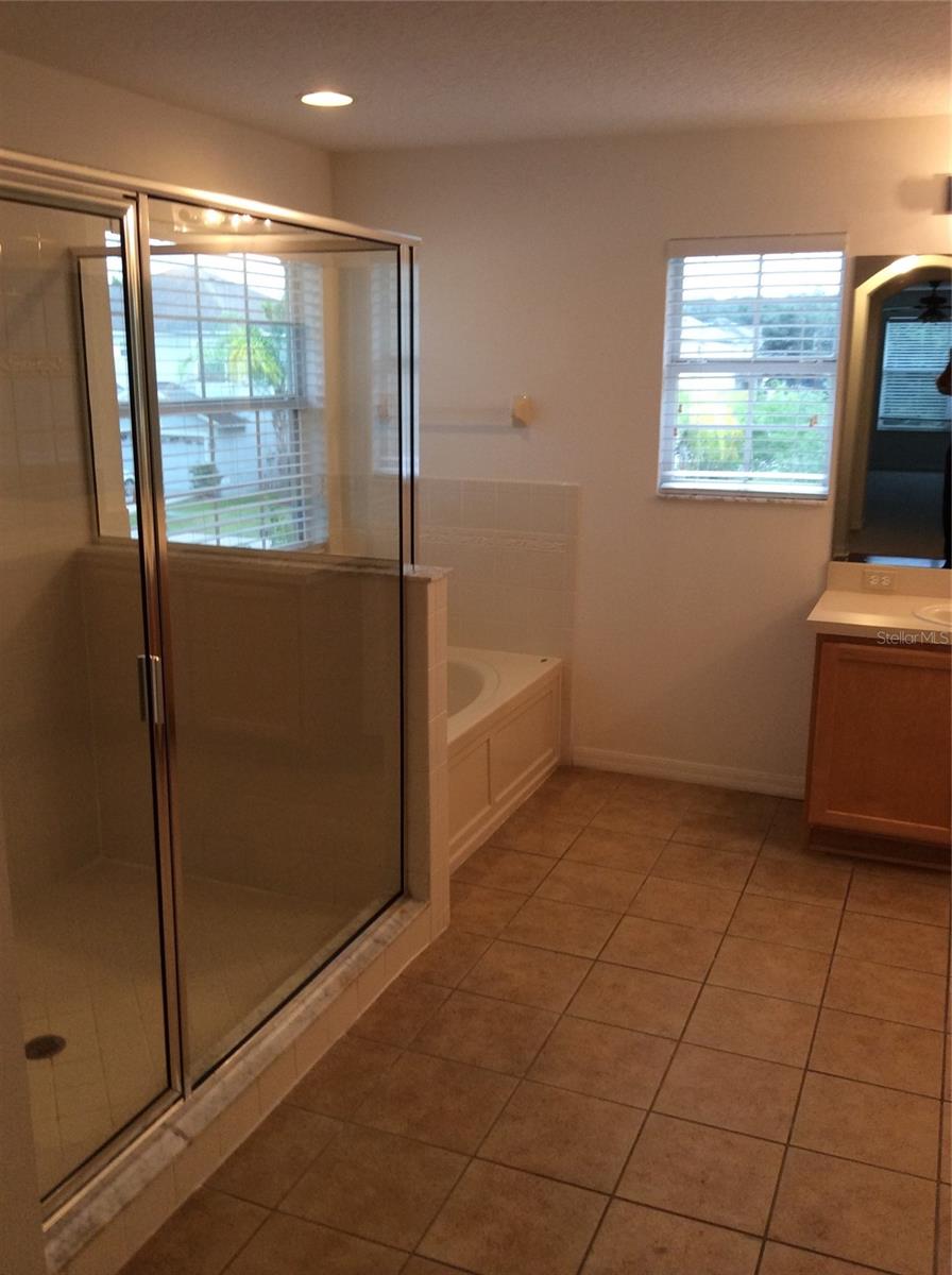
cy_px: 638
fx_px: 1214
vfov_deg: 55.4
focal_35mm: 33
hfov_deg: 42.8
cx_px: 476
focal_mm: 3.3
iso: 64
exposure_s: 1/24
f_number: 2.4
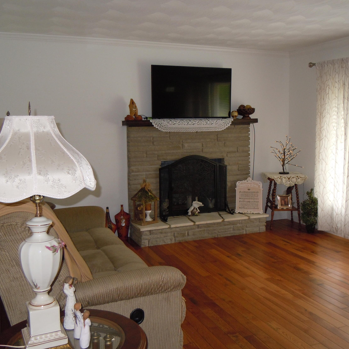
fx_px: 411
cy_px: 172
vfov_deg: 46.0
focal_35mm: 36
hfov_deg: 46.0
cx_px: 188
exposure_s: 1/30
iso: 200
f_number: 3.5
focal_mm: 5.4
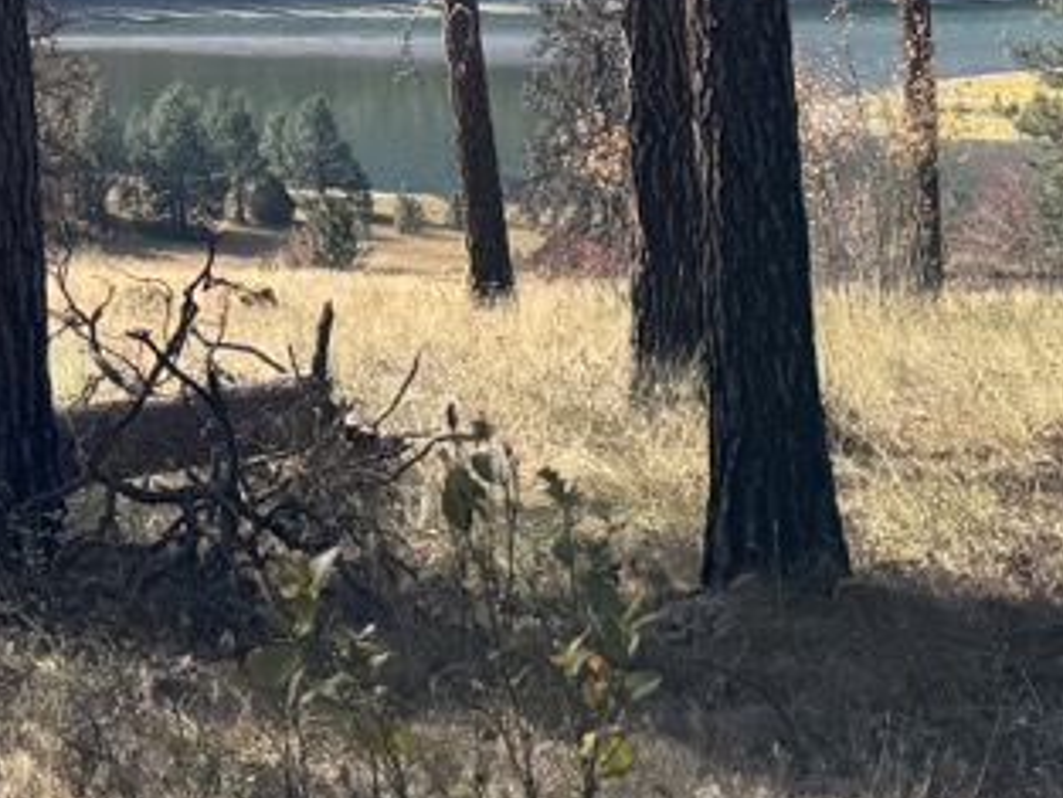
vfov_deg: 14.3
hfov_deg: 18.5
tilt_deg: +0.1
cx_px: -346
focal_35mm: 98
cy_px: -323
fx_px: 3011
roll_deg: -0.9
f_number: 1.78
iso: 80
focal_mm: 6.76
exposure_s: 1/2252
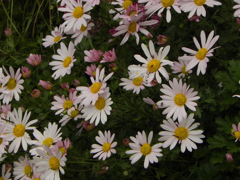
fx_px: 1712
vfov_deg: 6.0
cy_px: 90
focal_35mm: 247
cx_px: 120
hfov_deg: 8.0
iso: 160
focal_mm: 44
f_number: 5
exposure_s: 1/640
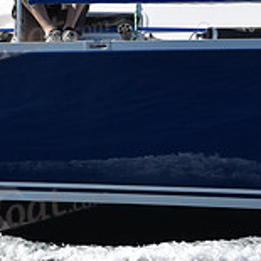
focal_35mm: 325
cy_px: -14
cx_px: -214
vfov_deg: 5.4
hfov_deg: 5.3
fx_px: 2772
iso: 250
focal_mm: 102
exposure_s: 1/2000
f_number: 5.6
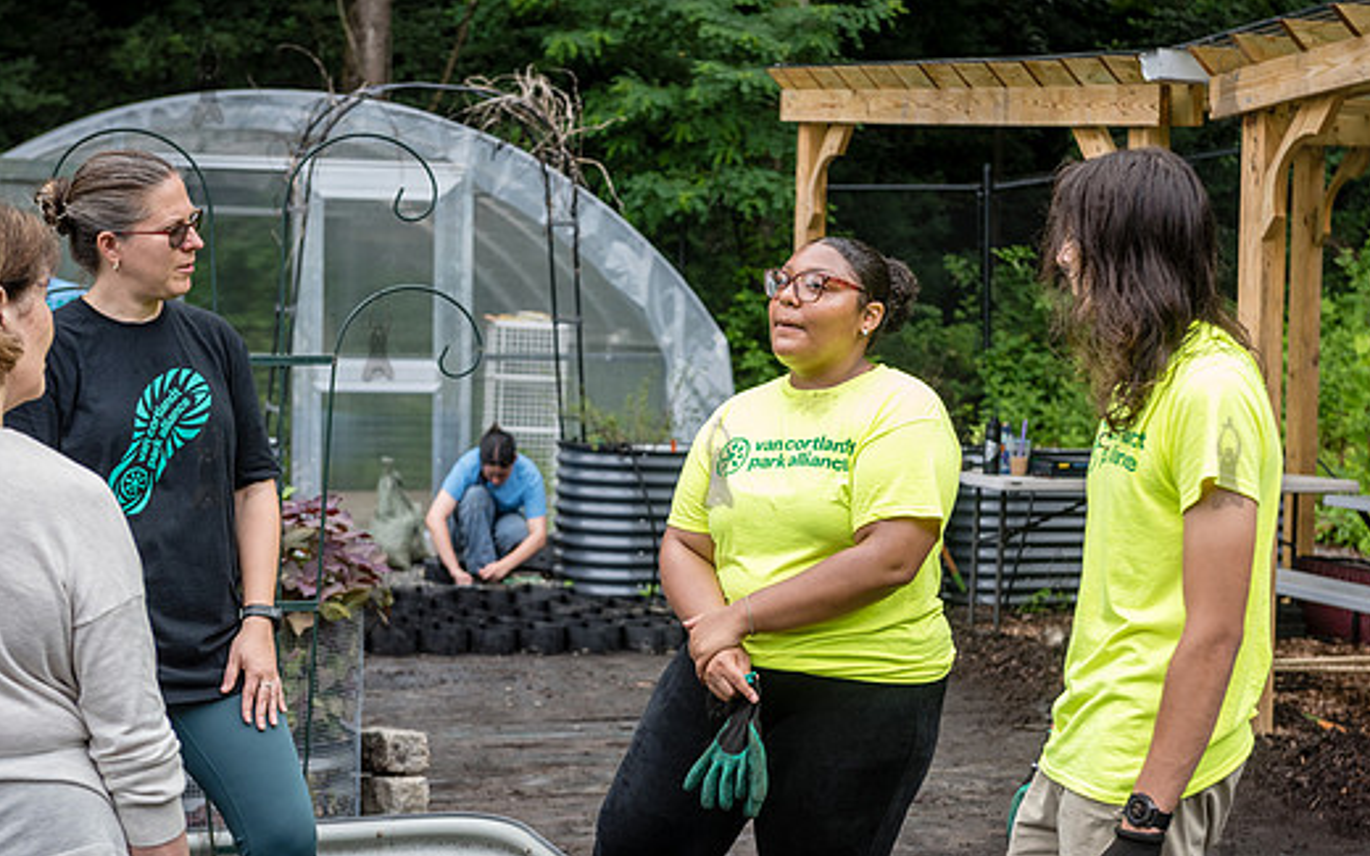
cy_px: 462
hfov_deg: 27.5
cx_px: 717
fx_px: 2800
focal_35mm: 75
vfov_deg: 17.4
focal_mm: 66
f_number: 4.5
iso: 640
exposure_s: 1/640
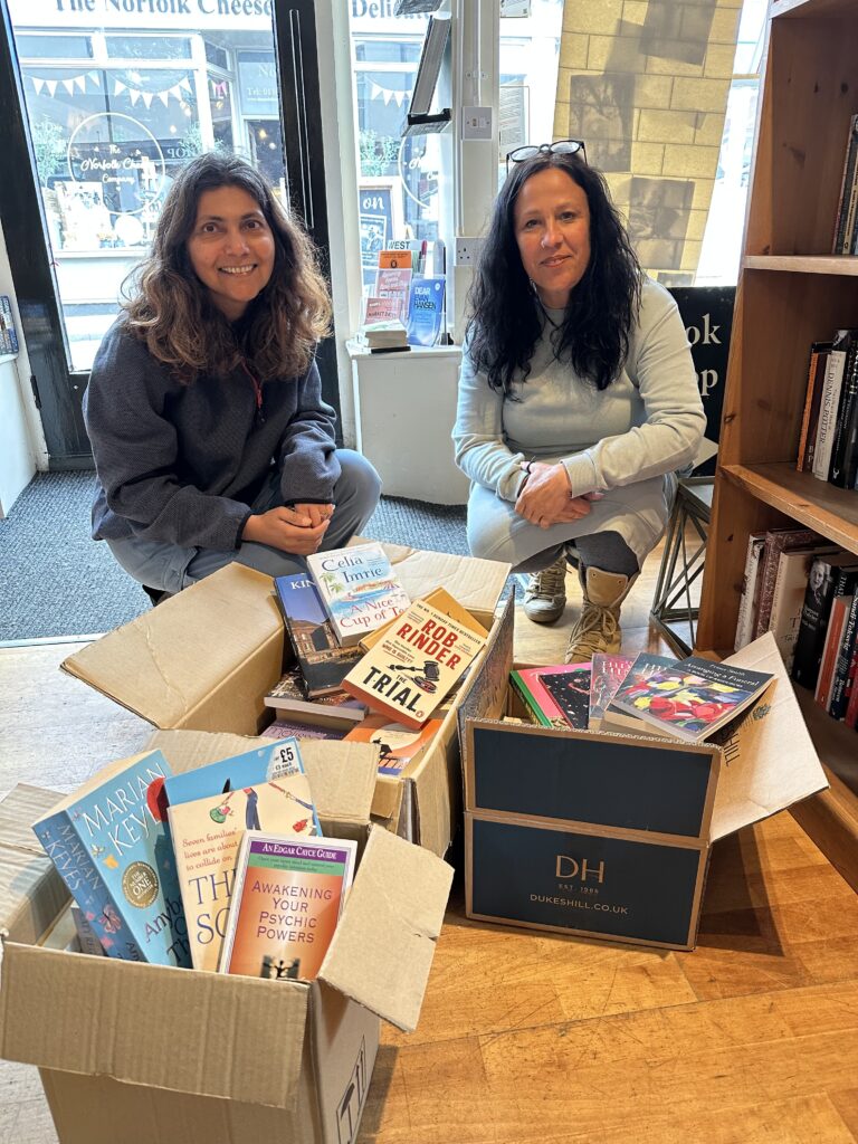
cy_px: 572
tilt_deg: -21.1
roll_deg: +1.4
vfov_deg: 71.6
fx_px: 793
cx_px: 429
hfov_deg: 56.8
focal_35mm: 24
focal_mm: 6.86
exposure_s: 1/50
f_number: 1.78
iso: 200
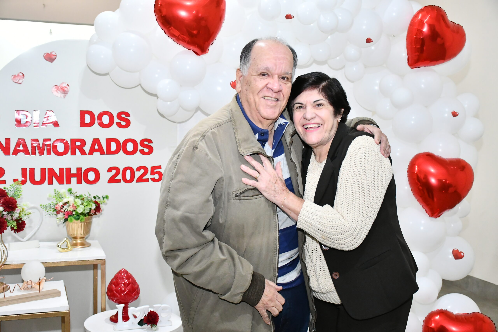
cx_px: 249
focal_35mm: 45
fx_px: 622
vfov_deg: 29.9
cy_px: 166
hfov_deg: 43.6
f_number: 4
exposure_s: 1/100
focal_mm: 30
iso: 3200
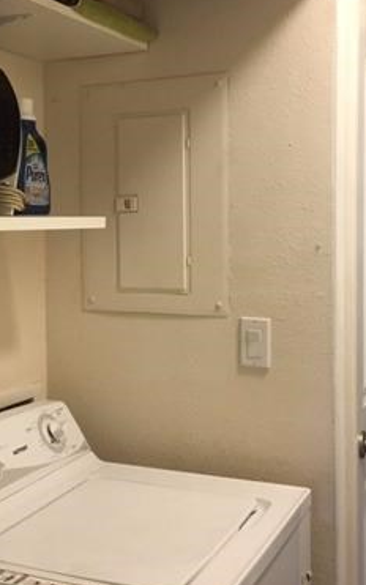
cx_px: 112
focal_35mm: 53
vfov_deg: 38.1
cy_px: 254
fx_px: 846
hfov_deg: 24.3
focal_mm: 4.15
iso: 200
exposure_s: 1/30
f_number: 2.2
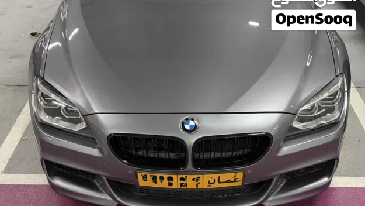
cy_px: 115
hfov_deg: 66.0
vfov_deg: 40.2
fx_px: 281
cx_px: 183
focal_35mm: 29
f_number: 1.6
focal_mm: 5.96
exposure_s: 1/50
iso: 250
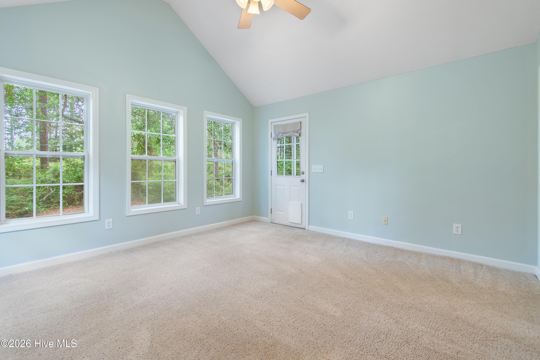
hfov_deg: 100.4
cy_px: 180
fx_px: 225
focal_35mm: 15
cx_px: 270
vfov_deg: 77.3
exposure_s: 1/2.5
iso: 100
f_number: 4.5
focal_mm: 10
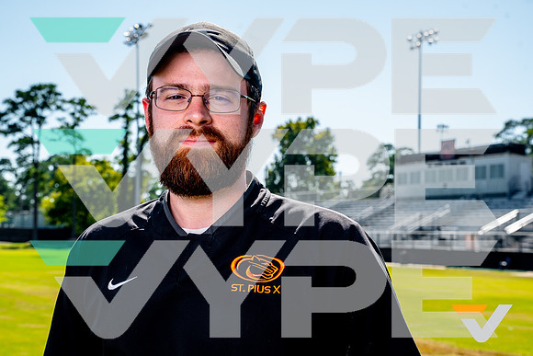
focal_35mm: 57
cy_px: 194
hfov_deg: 35.2
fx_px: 840
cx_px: 242
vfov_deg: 23.9
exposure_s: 1/125
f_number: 8
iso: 100
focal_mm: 52
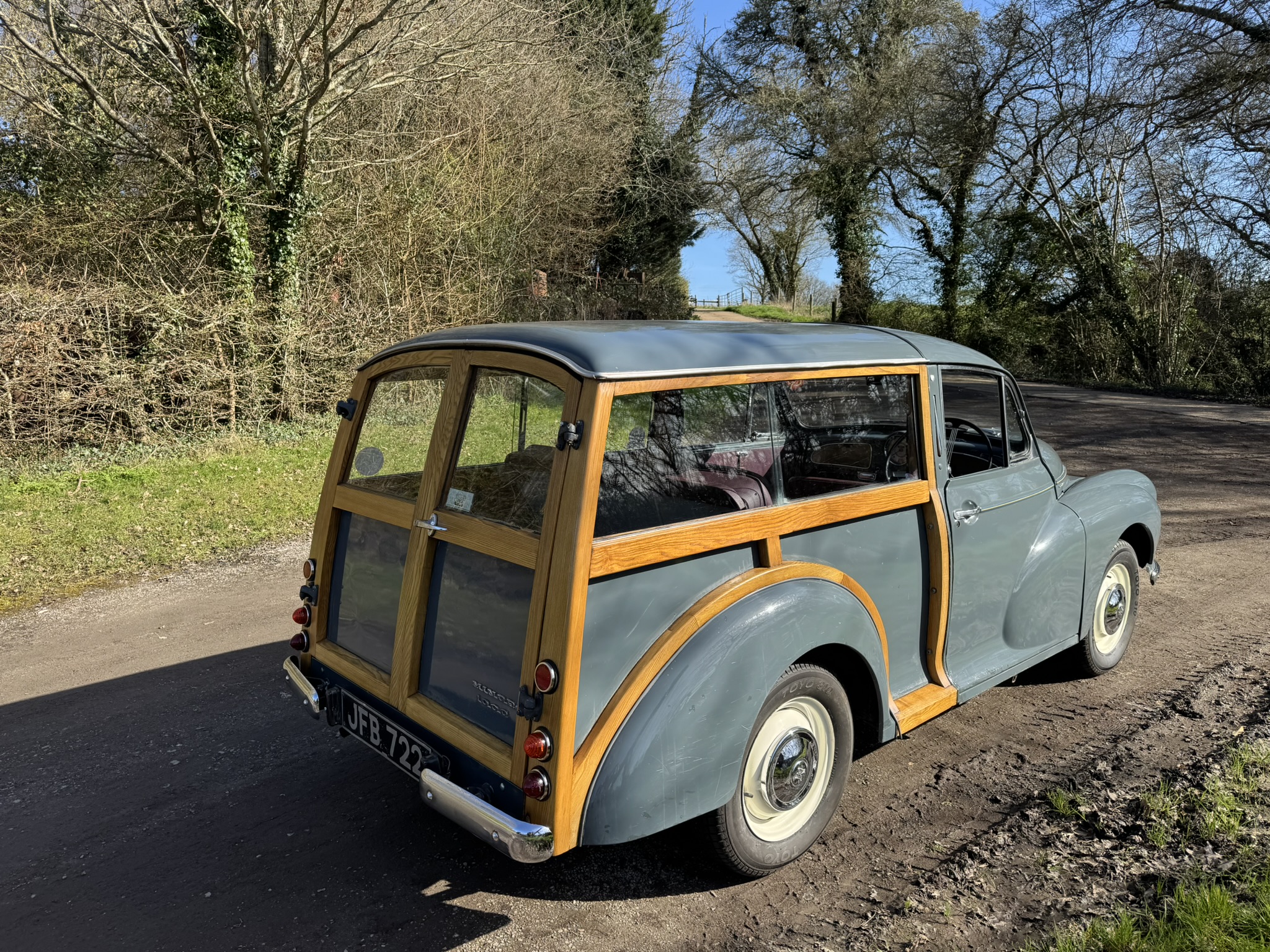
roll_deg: +1.3
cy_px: 476
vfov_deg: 56.8
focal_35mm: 24
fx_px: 881
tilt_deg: -7.8
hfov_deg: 71.6
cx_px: 635
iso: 80
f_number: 1.78
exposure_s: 1/1869
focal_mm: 6.76
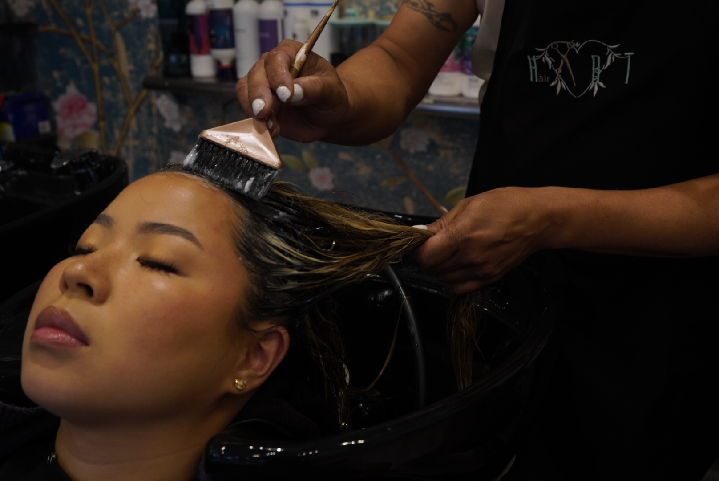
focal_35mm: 36
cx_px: 360
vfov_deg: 36.9
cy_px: 240
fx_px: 719
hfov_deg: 53.1
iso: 800
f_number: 4
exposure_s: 1/125
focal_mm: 24
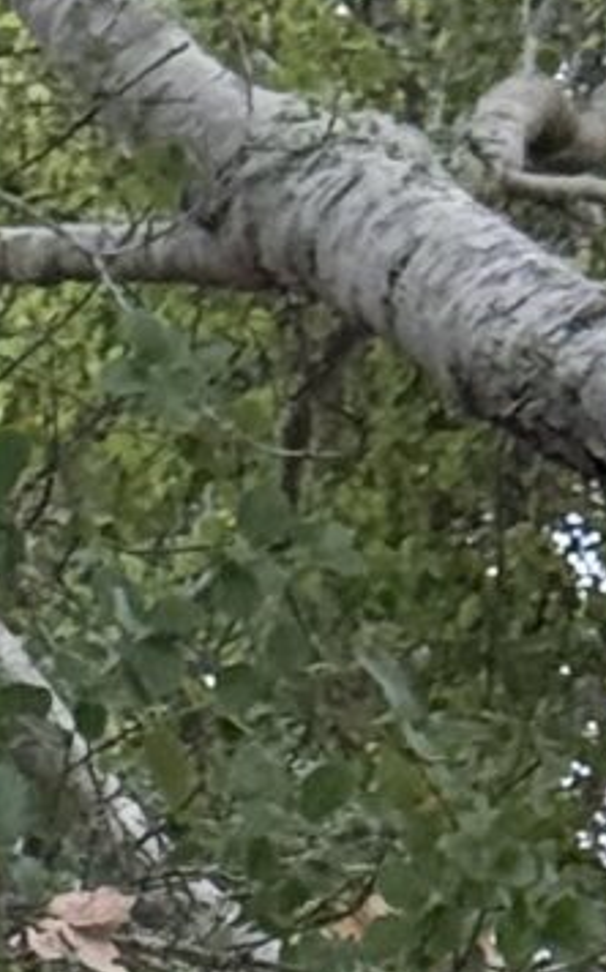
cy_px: 3063
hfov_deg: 3.6
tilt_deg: +5.5
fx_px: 9687
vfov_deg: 5.4
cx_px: -52
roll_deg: -0.5
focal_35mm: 366
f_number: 1.78
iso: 200
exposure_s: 1/211
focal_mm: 6.76
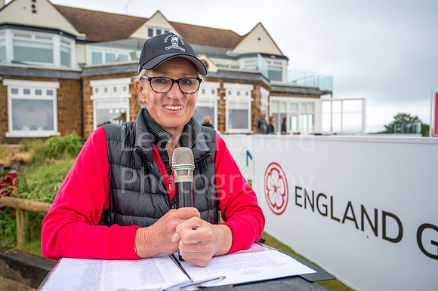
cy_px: 146
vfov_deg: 46.4
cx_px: 219
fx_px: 340
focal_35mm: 28
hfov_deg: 65.5
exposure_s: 1/400
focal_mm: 28
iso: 320
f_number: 4
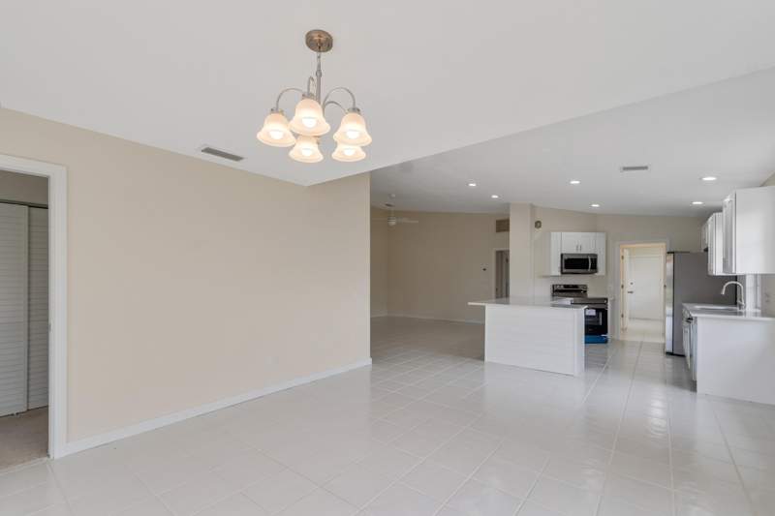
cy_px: 258
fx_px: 323
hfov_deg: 100.4
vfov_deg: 77.3
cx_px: 388
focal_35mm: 15
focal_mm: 10
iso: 320
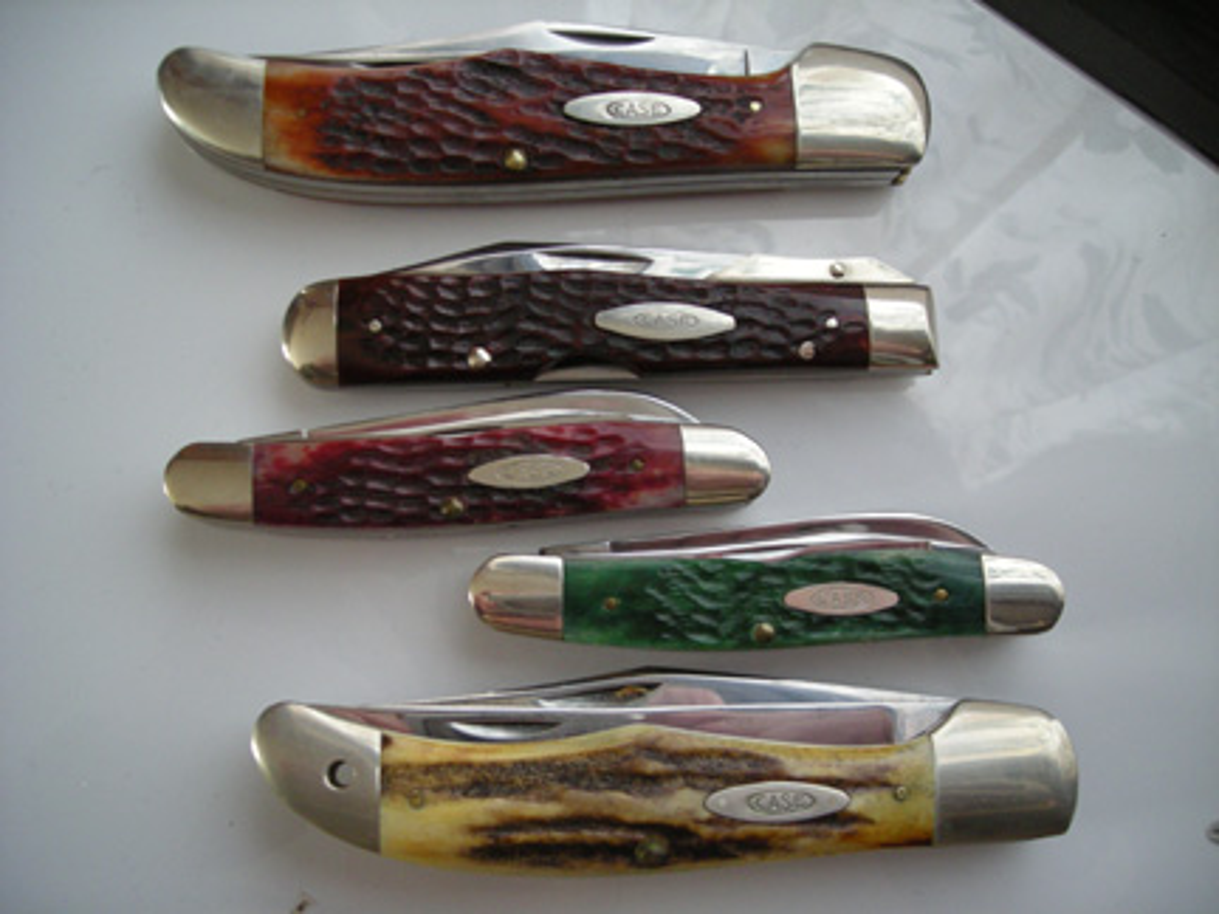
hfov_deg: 52.6
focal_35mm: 35
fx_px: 1233
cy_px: 457
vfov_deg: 40.7
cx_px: 610
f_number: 2.8
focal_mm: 5.7
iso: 200
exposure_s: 1/60
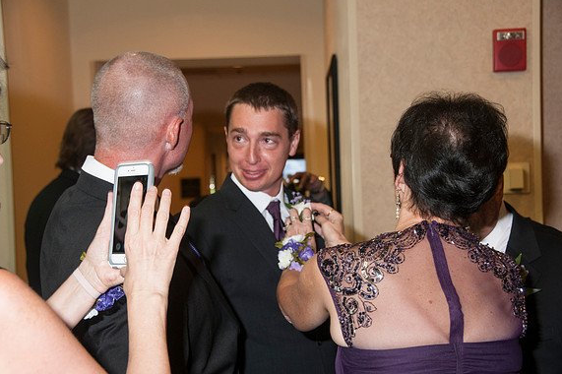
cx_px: 284
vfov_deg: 20.3
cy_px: 186
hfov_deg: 30.1
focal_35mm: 67
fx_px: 1045
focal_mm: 44
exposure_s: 1/60
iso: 400
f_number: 5.6
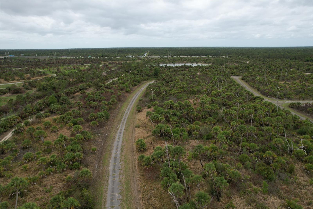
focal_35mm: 22
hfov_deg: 78.6
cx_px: 156
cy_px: 104
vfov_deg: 57.2
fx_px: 191
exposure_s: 1/1500
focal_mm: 8.38
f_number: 2.8
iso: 100
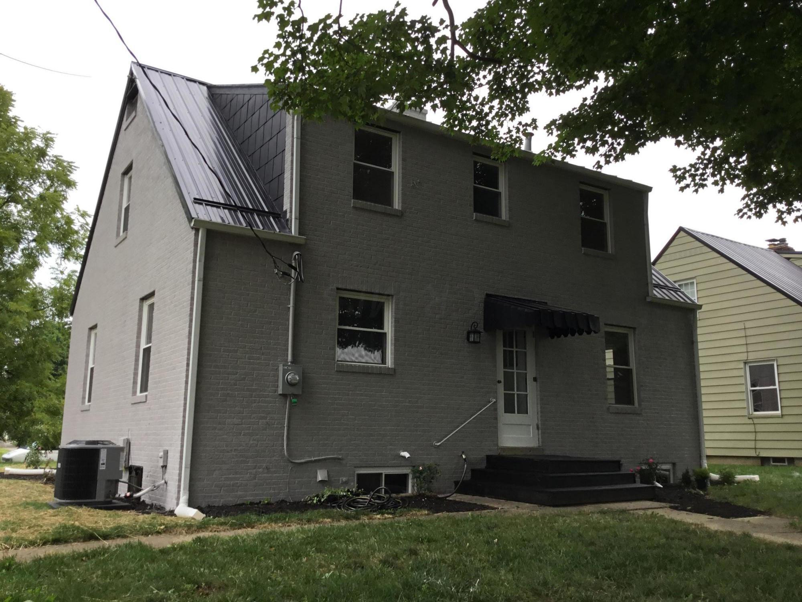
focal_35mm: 31
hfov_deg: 58.4
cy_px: 301
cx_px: 401
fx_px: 718
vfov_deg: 45.4
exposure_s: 1/369
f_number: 2.4
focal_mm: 3.3
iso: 25
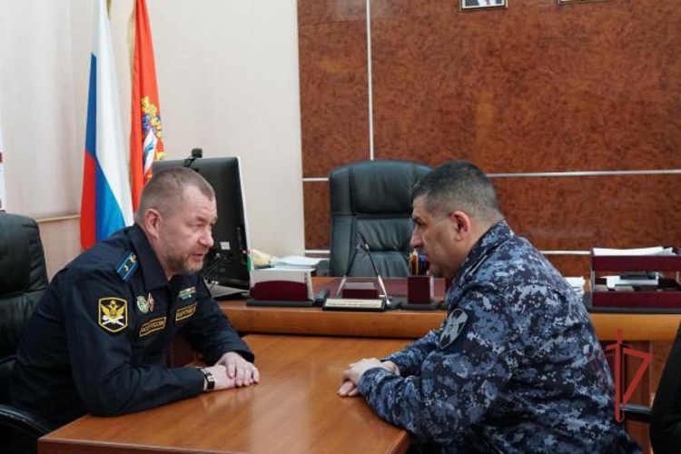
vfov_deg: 40.0
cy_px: 227
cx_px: 340
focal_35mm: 33
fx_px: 624
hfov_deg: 57.2
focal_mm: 22
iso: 4000
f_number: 4
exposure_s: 1/160
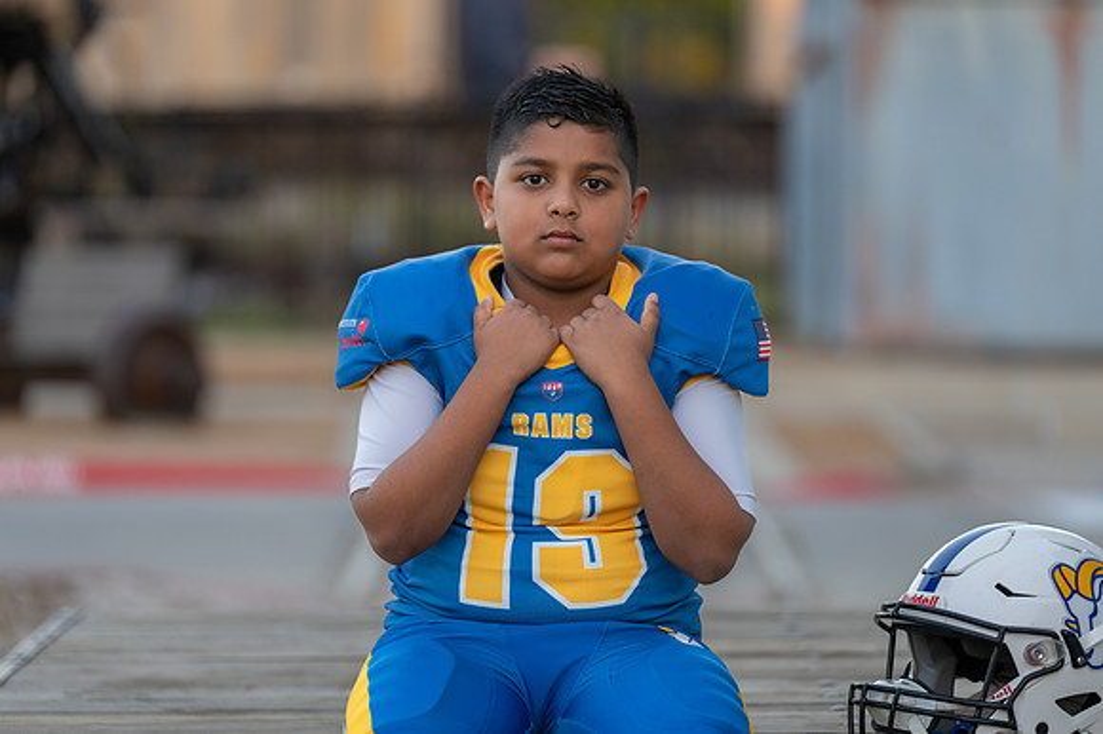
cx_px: 539
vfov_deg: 9.3
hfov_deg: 14.0
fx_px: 4502
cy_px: 352
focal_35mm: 147
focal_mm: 140
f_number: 2.8
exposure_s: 1/320
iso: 500
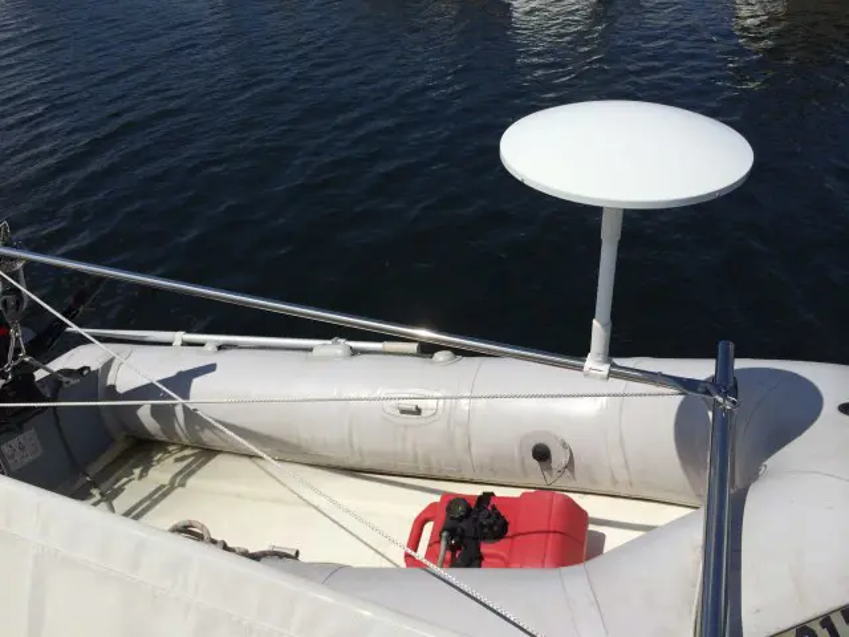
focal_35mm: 30
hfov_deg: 60.0
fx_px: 736
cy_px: 318
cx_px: 424
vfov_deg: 46.8
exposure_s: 1/6849
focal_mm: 4.12
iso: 40
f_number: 2.2
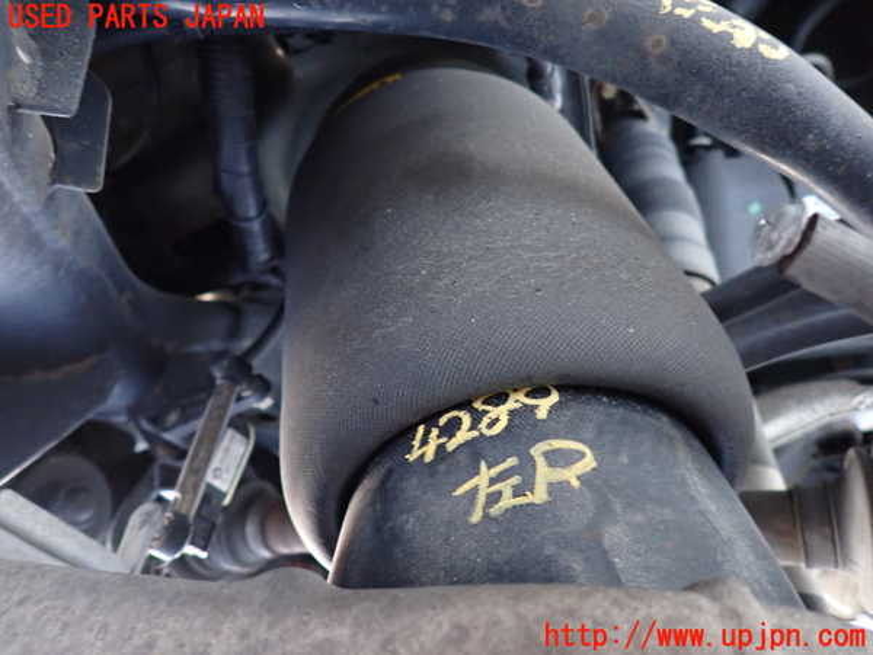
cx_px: 436
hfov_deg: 69.4
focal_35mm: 25
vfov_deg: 54.9
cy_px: 328
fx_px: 630
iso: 800
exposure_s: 1/25
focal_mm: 4.5
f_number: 2
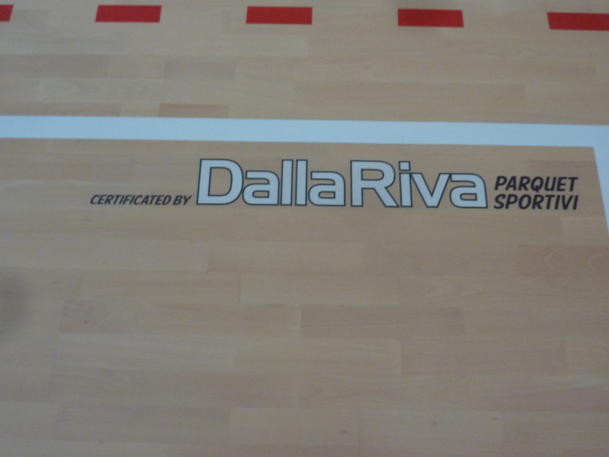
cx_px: 321
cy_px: 199
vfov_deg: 48.1
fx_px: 510
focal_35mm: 29
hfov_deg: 61.6
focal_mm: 4.1
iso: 320
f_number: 3.3
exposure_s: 1/30
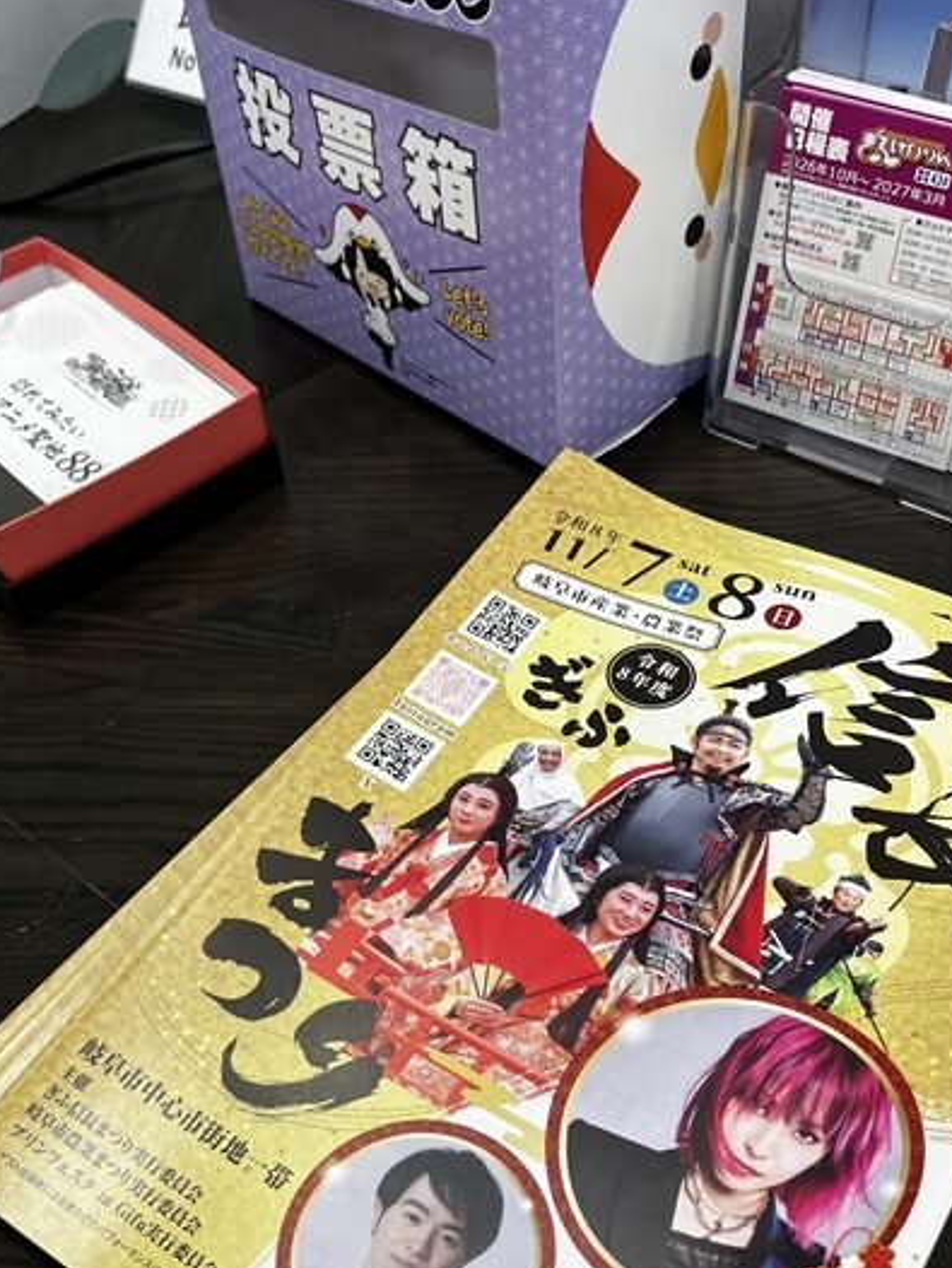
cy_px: 683
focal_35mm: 39
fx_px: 1429
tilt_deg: -46.9
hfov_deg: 36.8
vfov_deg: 47.8
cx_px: 456
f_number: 1.8
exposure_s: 1/120
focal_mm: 3.99
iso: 64
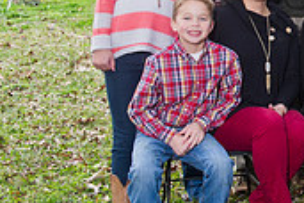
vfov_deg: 11.4
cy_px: -16
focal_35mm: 119
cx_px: 455
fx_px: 1005
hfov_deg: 15.8
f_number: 7.1
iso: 1250
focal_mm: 35
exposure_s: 1/125
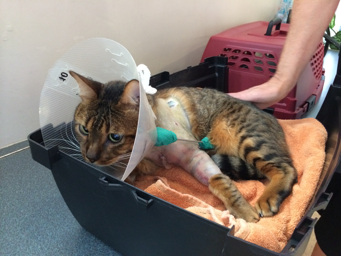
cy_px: 128
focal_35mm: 30
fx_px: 296
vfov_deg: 46.8
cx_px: 170
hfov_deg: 60.0
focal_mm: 4.12
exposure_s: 1/30
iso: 320
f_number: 2.2
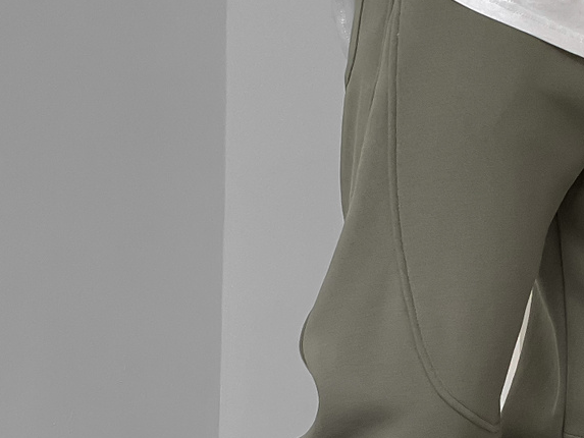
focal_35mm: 81
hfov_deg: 23.7
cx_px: 490
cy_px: 385
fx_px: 1367
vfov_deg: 18.0
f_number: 1.8
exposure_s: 1/120
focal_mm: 3
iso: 64
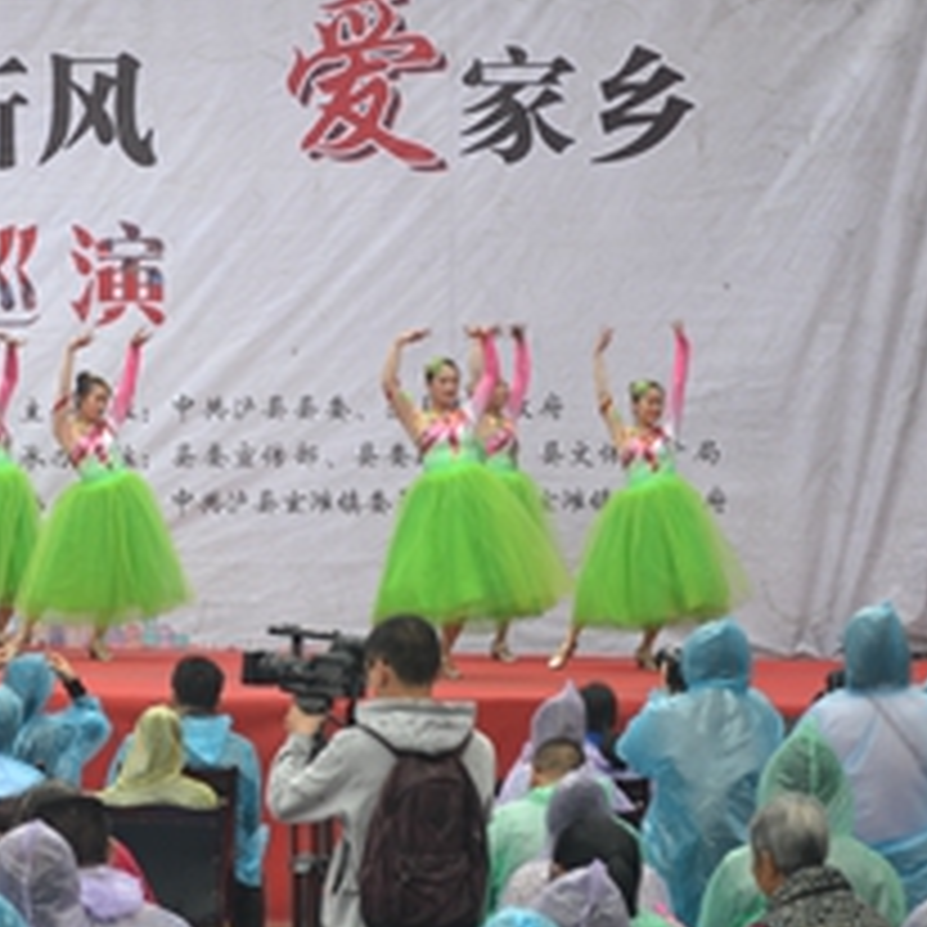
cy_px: 538
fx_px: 4878
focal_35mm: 161
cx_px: -54
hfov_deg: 10.7
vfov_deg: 10.9
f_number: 5.6
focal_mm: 52
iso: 400
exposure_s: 1/80
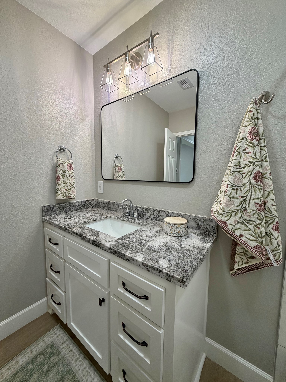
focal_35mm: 14
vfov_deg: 102.1
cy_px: 191
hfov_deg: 85.7
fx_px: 154
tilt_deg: -6.5
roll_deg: -0.6
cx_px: 143
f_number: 2.2
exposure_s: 1/120
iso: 160
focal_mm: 2.22
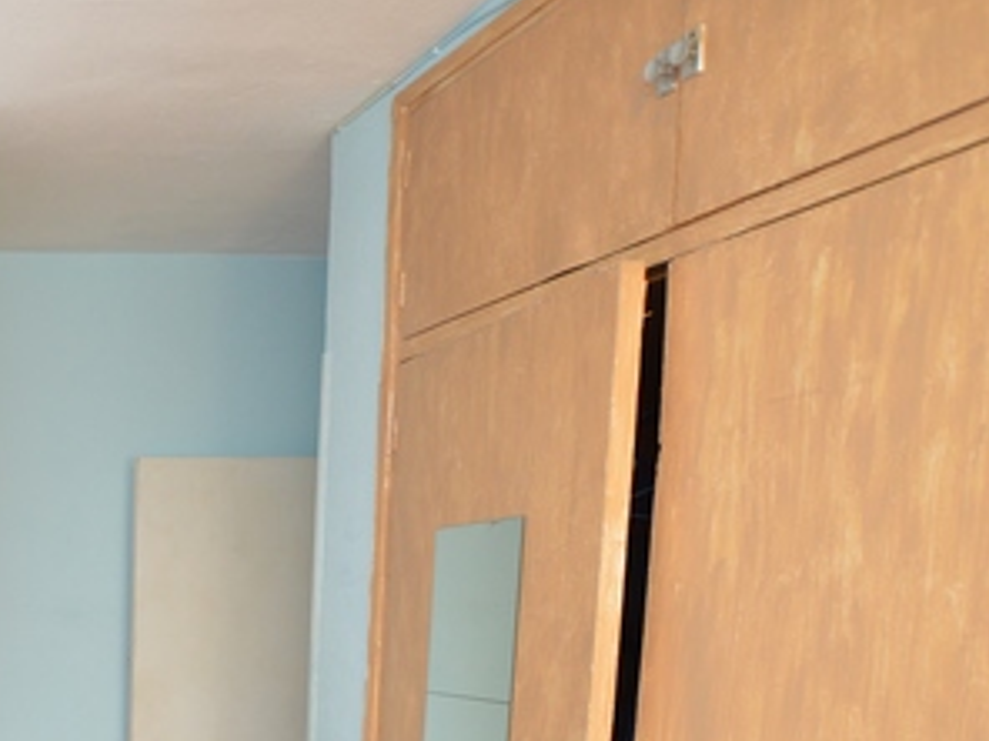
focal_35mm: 39
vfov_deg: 32.6
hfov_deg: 36.7
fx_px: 1114
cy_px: 804
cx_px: -200
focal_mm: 10
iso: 400
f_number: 4
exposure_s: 1/60
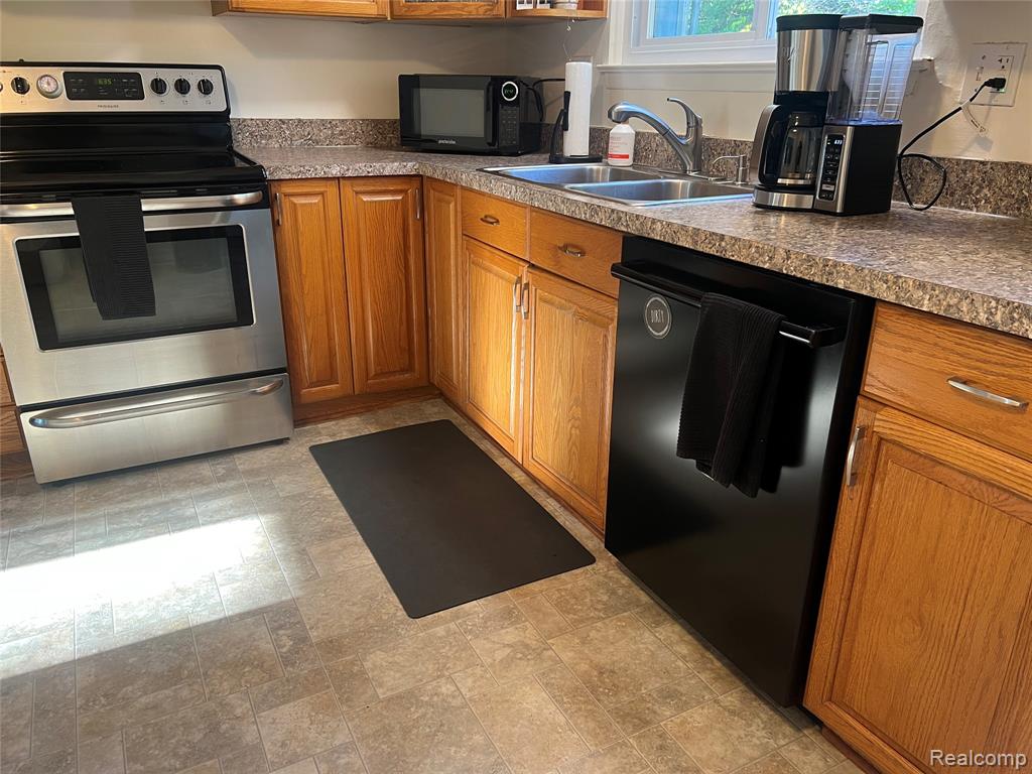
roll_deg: -0.2
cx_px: 516
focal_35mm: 26
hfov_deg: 67.3
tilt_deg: -22.2
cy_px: 387
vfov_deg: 53.1
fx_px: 775
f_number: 1.5
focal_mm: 5.7
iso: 100
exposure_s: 1/60
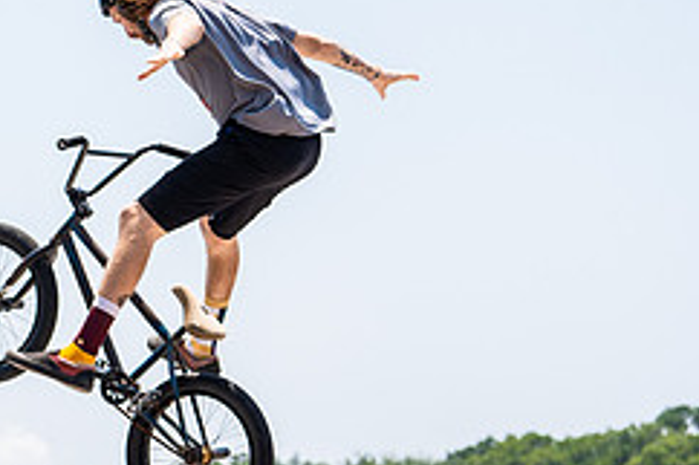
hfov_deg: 12.2
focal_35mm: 168
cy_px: 354
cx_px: 116
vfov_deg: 8.1
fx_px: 3260
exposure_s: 1/1600
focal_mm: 70
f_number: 3.5
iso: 125
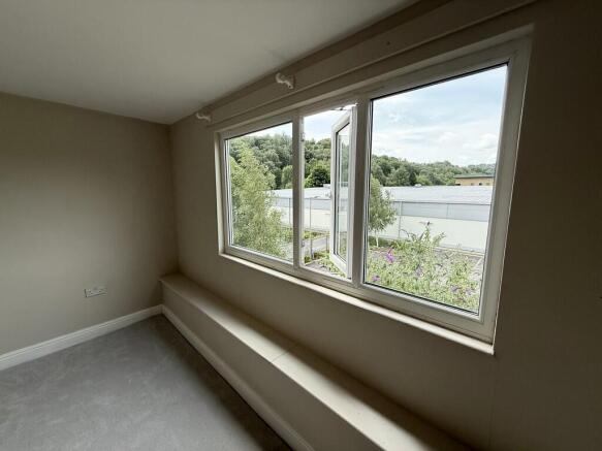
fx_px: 243
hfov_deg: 102.1
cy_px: 226
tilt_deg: -5.9
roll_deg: -0.3
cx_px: 301
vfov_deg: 85.7
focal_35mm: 14
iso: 64
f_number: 2.2
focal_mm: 2.22
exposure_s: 1/841
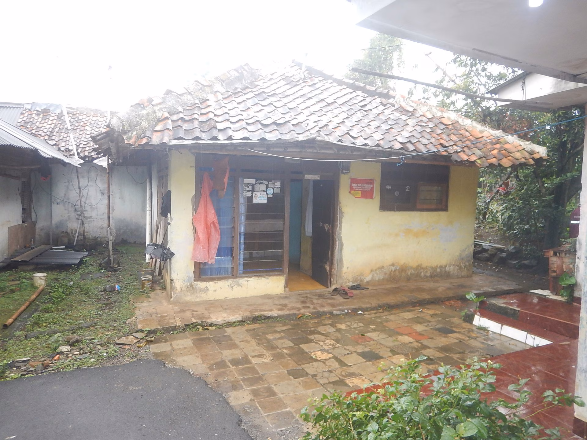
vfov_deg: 56.8
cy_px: 220
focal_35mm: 24
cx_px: 294
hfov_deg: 71.6
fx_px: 407
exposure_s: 1/50
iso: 180
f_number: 2.8
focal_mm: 4.3
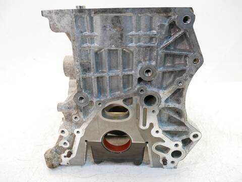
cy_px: 91
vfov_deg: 56.8
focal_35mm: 24
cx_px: 121
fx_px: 168
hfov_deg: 71.6
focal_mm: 12
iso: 800
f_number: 3.5
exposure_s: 1/60
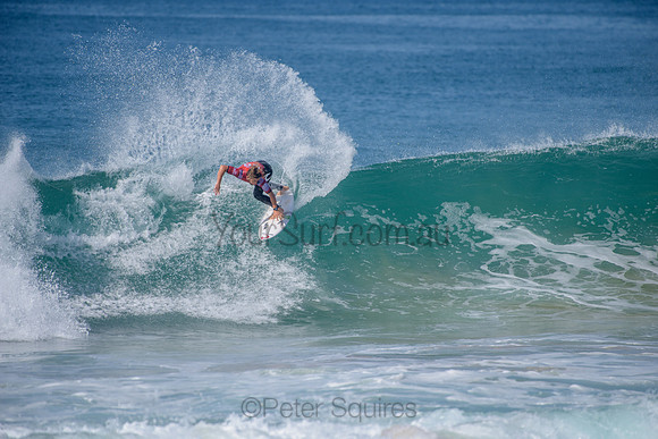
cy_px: 220
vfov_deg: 2.8
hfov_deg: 4.1
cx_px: 329
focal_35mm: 500
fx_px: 9141
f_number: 5.6
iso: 160
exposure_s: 1/2000
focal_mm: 500
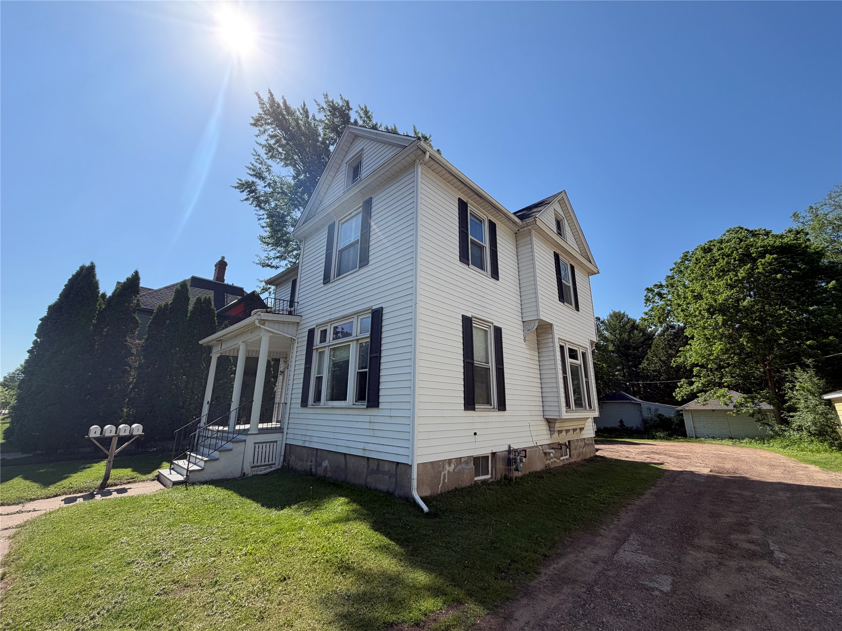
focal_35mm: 14
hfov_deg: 102.1
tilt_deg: +15.1
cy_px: 316
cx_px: 421
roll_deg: -1.2
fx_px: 341
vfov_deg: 85.7
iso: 40
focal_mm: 2.22
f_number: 2.2
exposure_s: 1/770
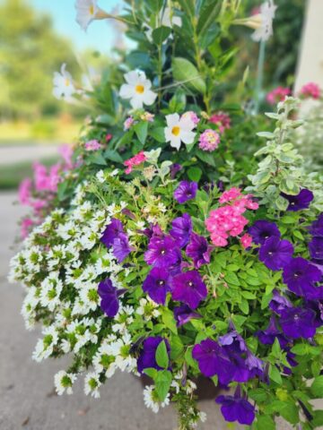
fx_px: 286
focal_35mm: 23
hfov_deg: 58.9
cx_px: 162
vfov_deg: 73.9
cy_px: 215
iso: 20
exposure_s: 1/241
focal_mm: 5.4
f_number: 1.8
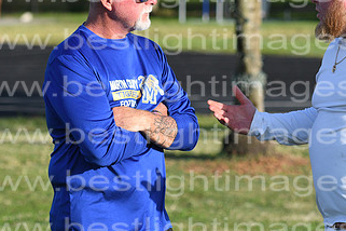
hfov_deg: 8.3
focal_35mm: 249
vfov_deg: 5.5
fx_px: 2393
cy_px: 65
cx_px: 206
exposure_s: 1/2500
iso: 200
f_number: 4
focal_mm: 92
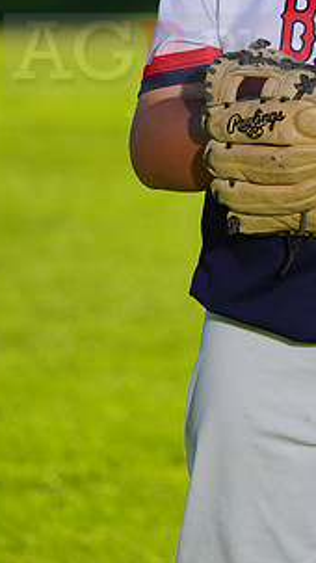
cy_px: 39
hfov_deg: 1.9
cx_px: 336
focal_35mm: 644
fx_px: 9612
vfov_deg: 3.4
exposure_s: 1/250
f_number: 9
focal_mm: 321
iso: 100
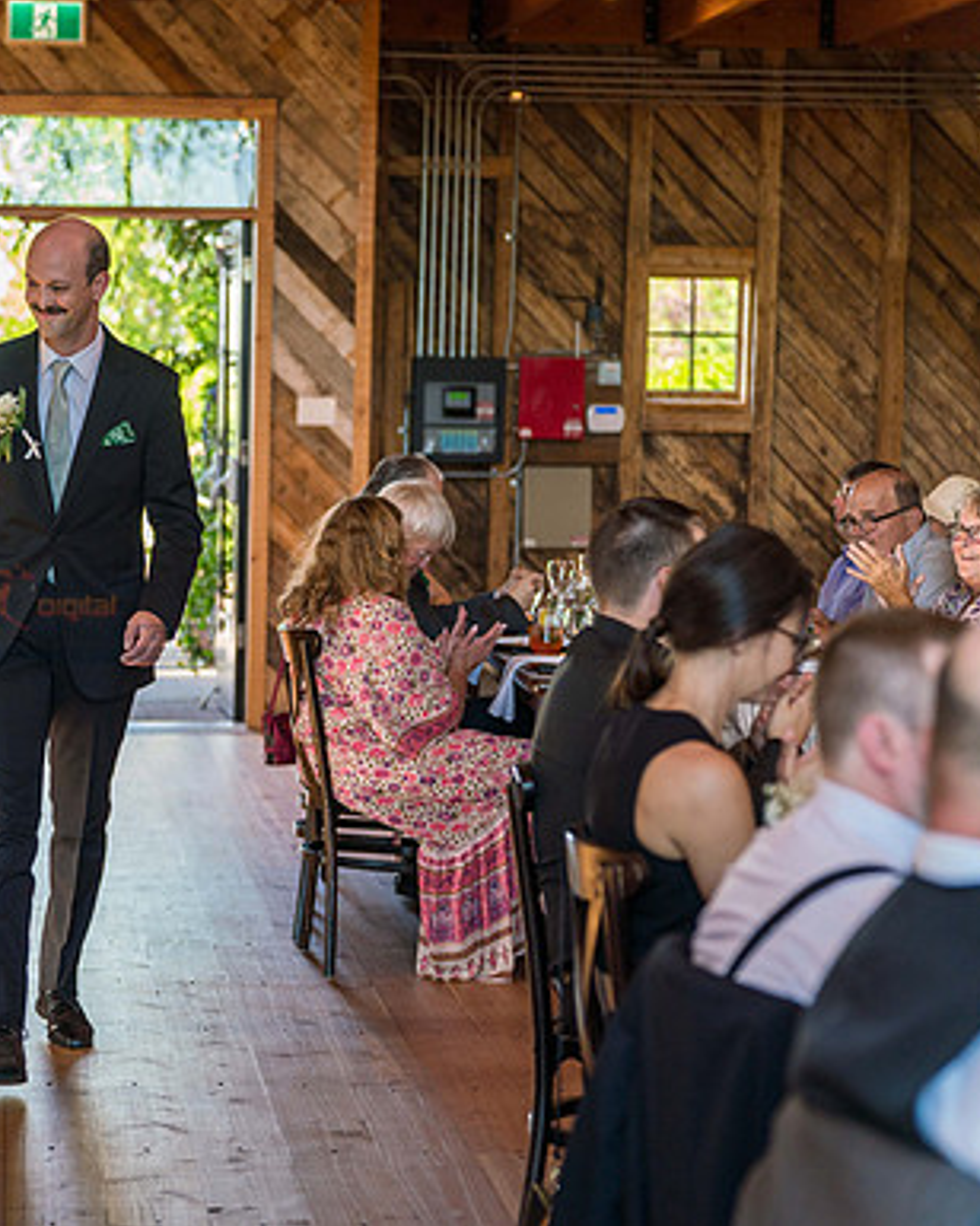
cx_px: 92
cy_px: 613
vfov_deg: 20.8
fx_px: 3335
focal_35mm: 92
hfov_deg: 16.5
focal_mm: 65
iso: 400
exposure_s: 1/250
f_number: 2.5
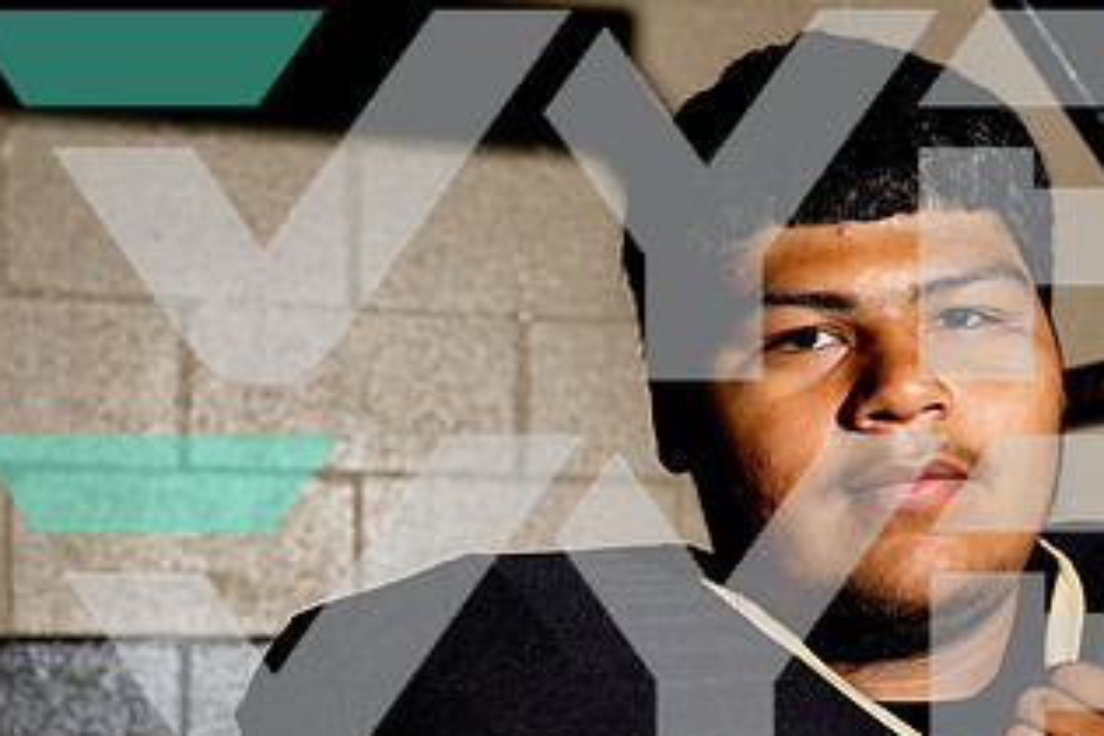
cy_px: 622
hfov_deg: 19.6
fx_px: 3158
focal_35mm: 103
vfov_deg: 13.2
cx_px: 862
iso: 250
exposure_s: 1/250
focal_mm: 56
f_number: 8
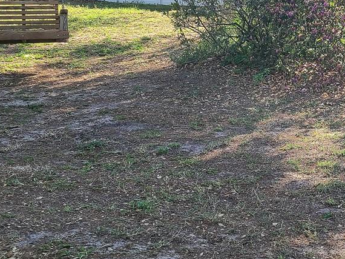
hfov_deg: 25.7
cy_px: 42
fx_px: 727
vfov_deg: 19.9
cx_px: 324
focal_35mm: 73
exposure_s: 1/455
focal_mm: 5.4
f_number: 1.8
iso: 40
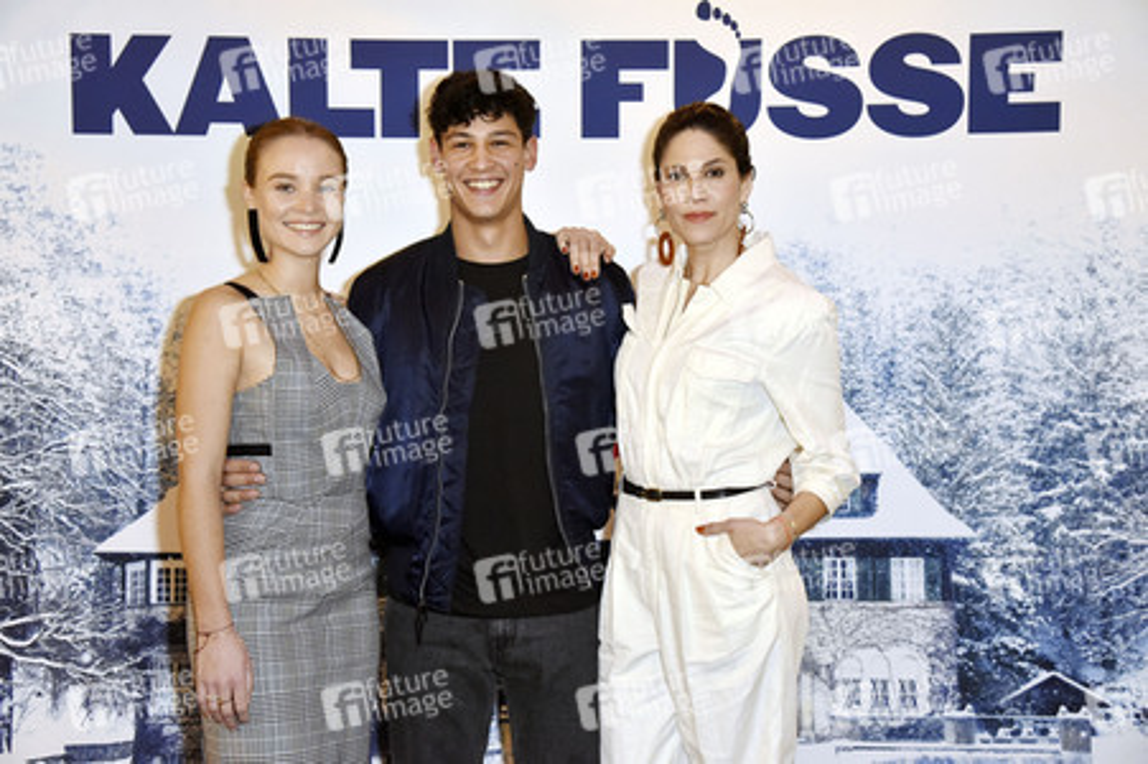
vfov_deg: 26.0
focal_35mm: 52
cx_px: 574
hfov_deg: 38.2
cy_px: 382
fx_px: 1657
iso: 5000
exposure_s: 1/80
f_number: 5.6
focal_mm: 52
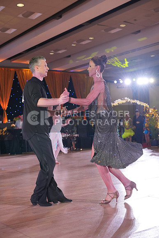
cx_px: 80
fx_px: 331
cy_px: 119
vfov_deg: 39.6
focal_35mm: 50
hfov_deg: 27.0
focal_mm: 50
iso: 2000
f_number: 4
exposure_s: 1/400
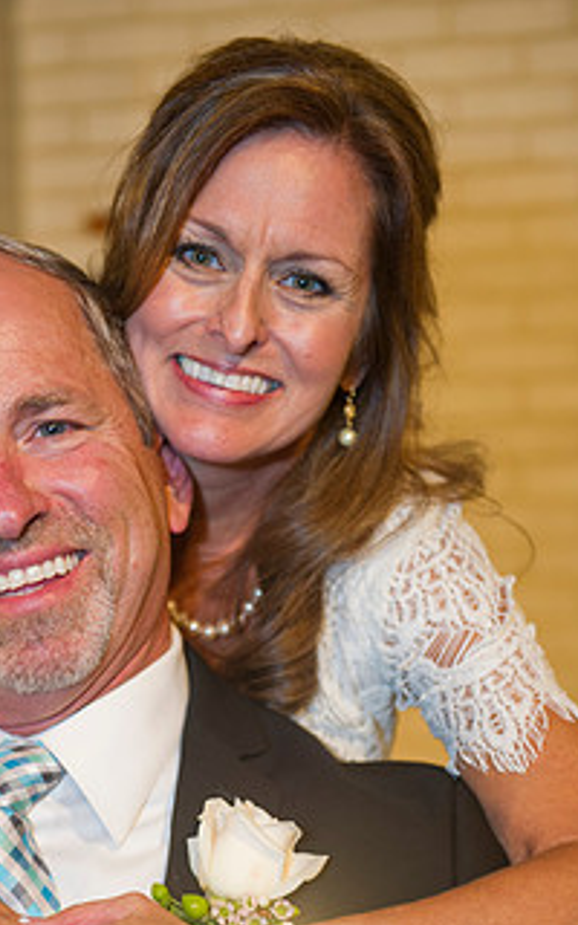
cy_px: 645
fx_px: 2168
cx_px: 195
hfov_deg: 15.2
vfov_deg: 23.9
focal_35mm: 86
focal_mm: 60
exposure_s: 1/125
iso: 1250
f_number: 3.2
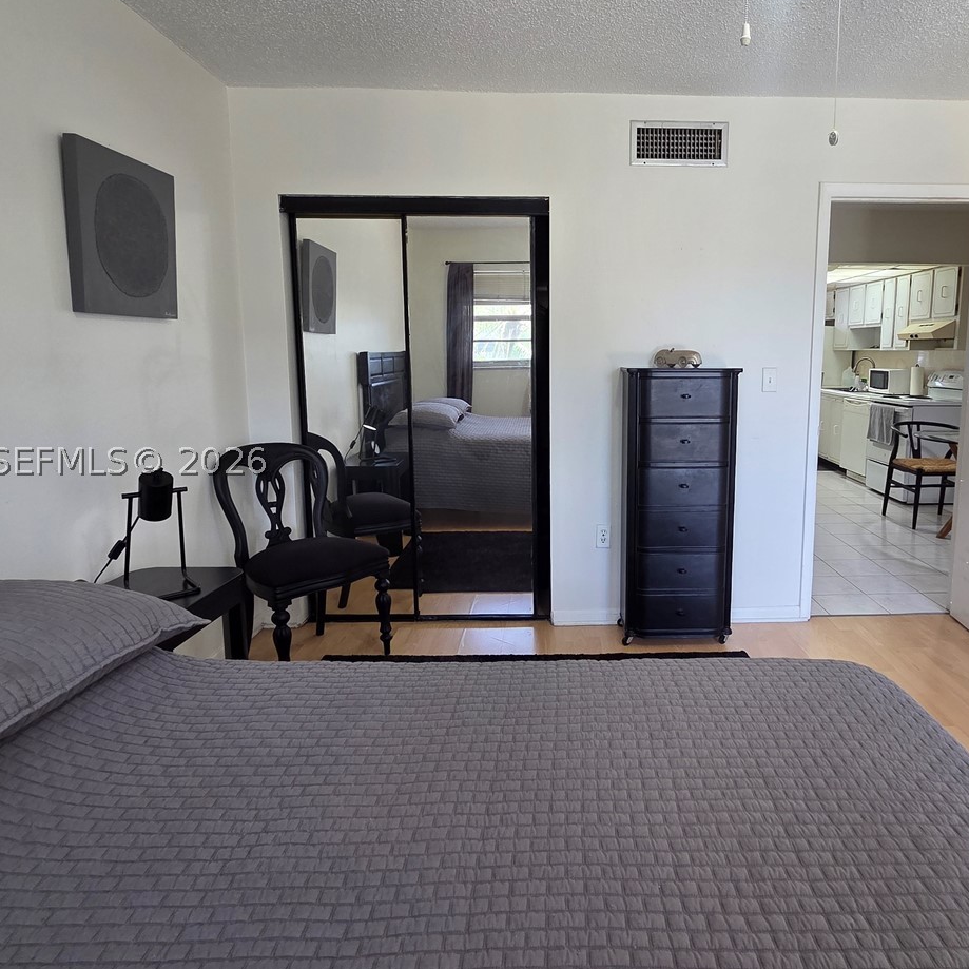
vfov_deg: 74.8
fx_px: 633
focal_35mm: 20
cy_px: 461
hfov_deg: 73.9
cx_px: 590
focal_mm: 2.2
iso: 160
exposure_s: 1/60
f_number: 2.2
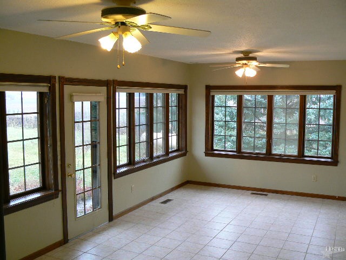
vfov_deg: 39.7
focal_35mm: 36
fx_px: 360
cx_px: 173
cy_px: 130
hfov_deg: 51.4
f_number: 2.8
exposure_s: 1/30
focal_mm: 6
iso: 125
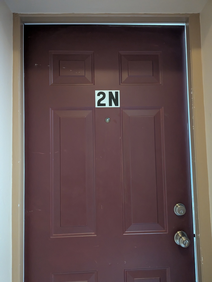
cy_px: 141
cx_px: 106
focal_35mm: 24
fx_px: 196
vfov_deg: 71.5
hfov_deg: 56.9
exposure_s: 1/24
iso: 2375
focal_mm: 6.81
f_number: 1.85
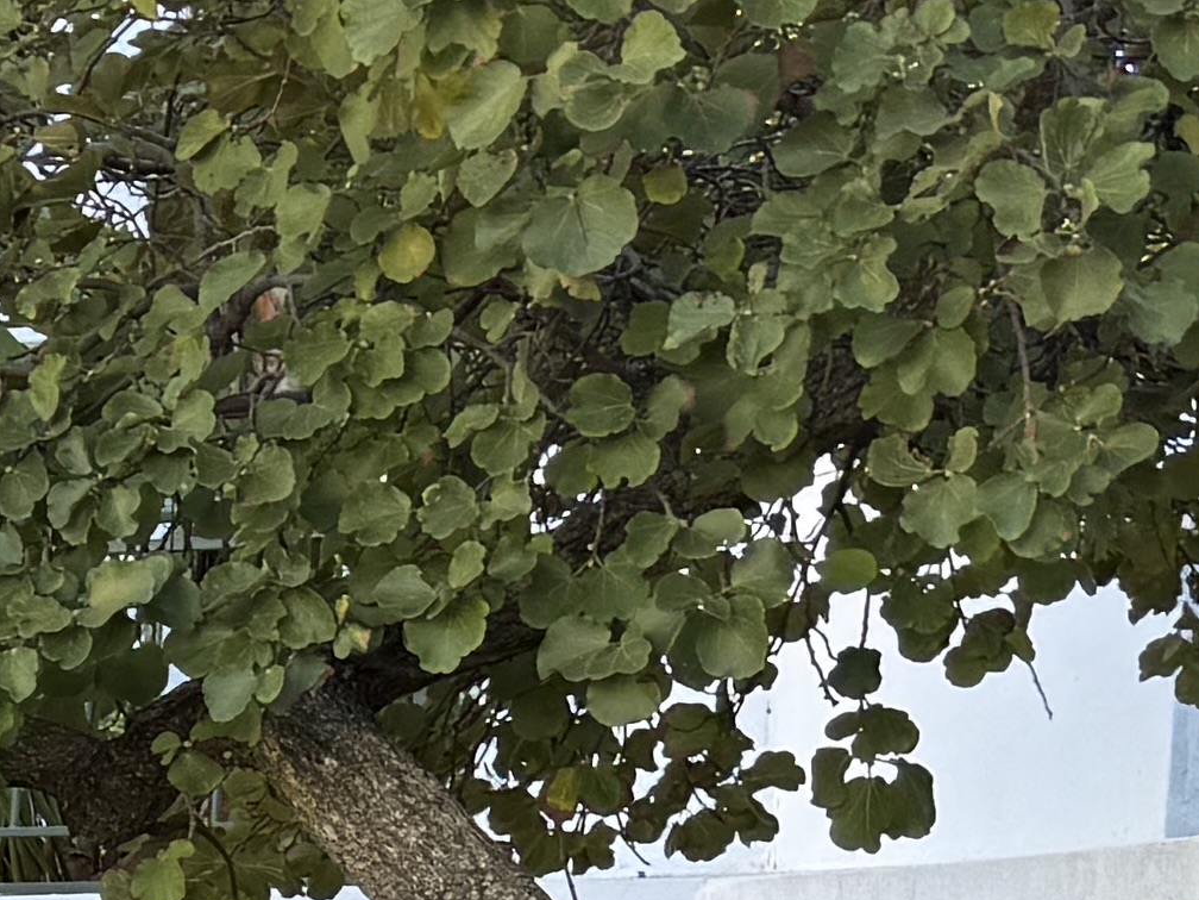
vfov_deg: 10.0
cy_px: 1920
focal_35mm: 136
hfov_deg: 13.1
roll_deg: -1.4
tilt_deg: -8.5
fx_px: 4711
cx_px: -983
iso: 80
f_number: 1.78
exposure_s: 1/315
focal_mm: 6.76
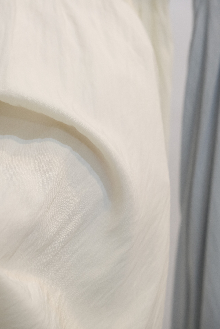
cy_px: 164
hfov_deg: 20.0
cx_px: 110
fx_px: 623
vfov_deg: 29.7
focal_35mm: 68
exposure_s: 1/160
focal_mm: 45
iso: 3200
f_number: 5.6
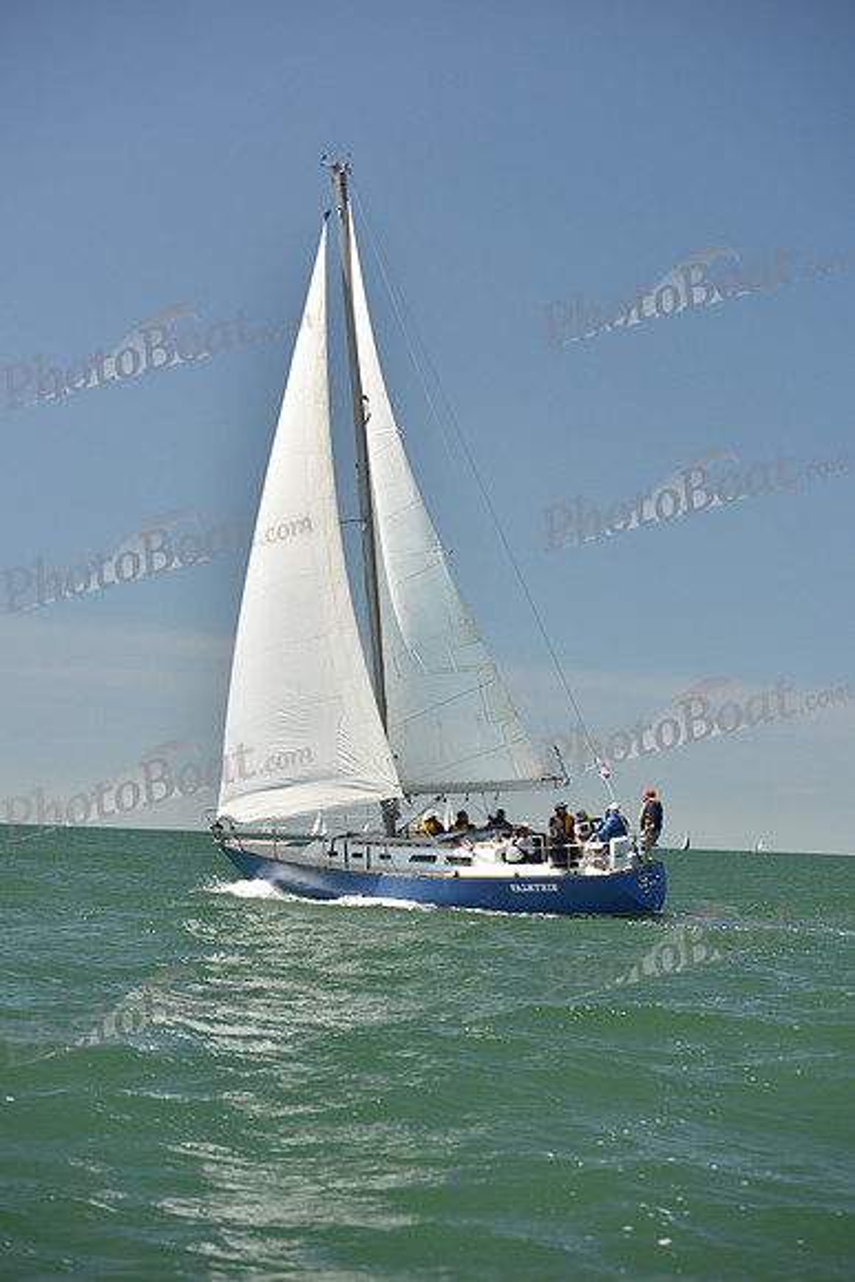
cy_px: 641
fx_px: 2492
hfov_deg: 19.5
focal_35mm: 70
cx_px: 428
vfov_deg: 28.8
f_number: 4.5
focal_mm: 70
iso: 250
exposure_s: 1/800
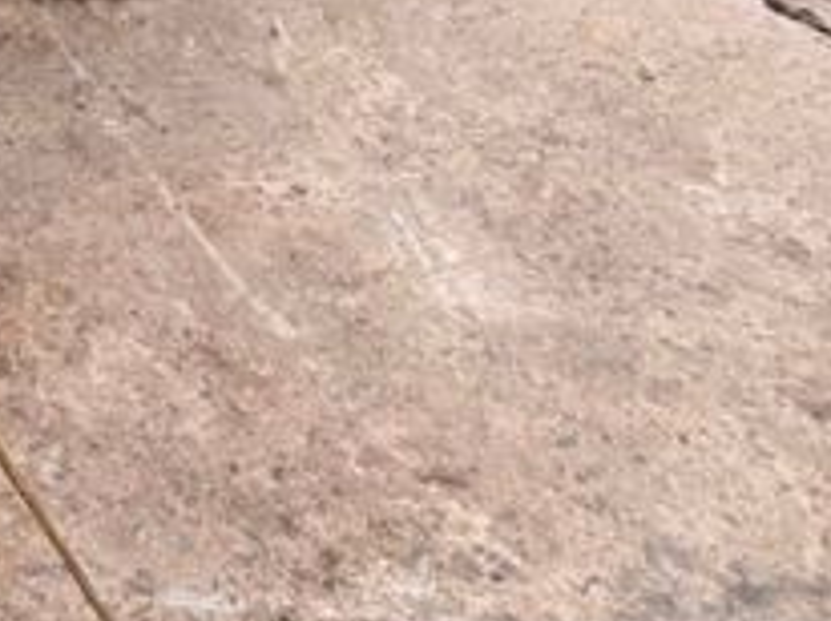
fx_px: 1678
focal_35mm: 70
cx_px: -339
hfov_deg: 23.5
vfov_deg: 19.1
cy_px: -234
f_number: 1.78
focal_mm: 6.76
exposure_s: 1/979
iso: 80
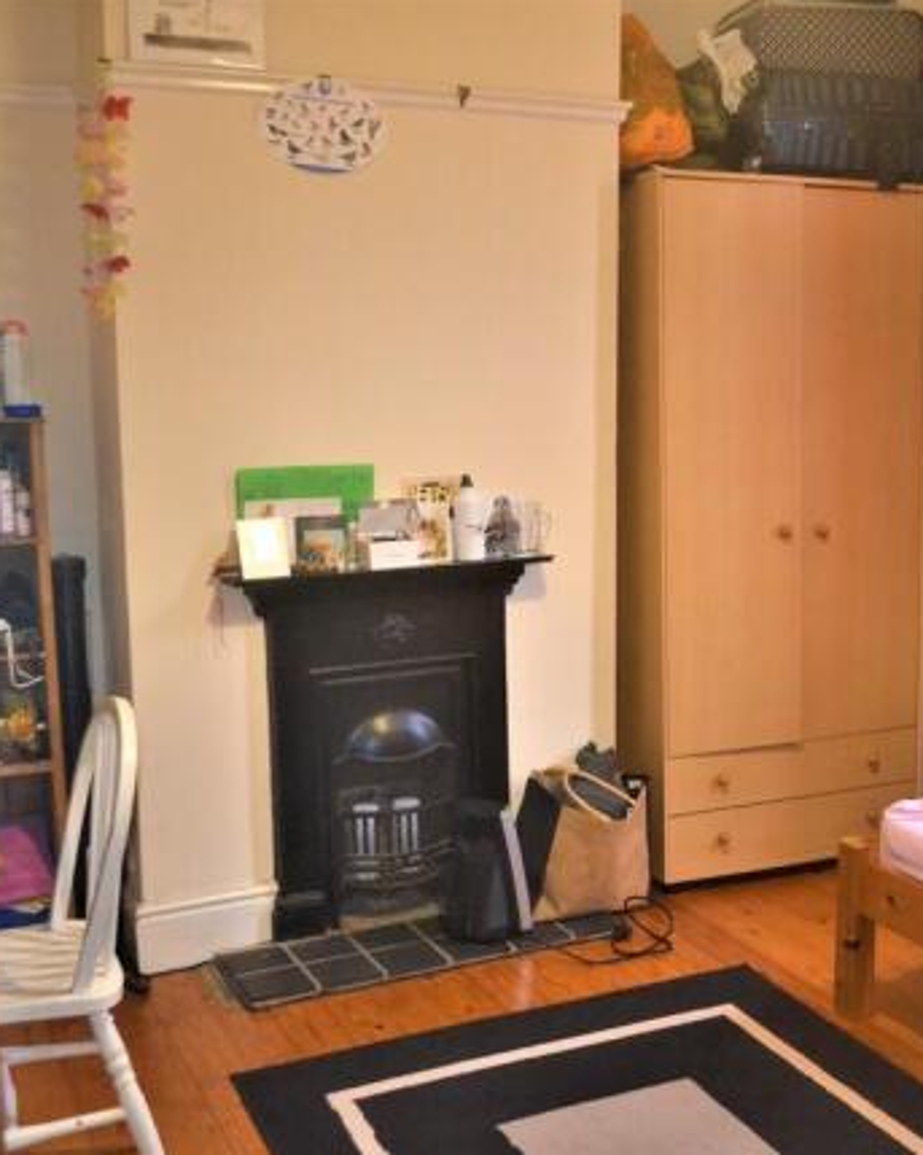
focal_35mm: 43
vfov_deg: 42.9
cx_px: 653
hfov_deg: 34.4
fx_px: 1469
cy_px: 580
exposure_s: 1/60
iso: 1600
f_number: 3.8
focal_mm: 20
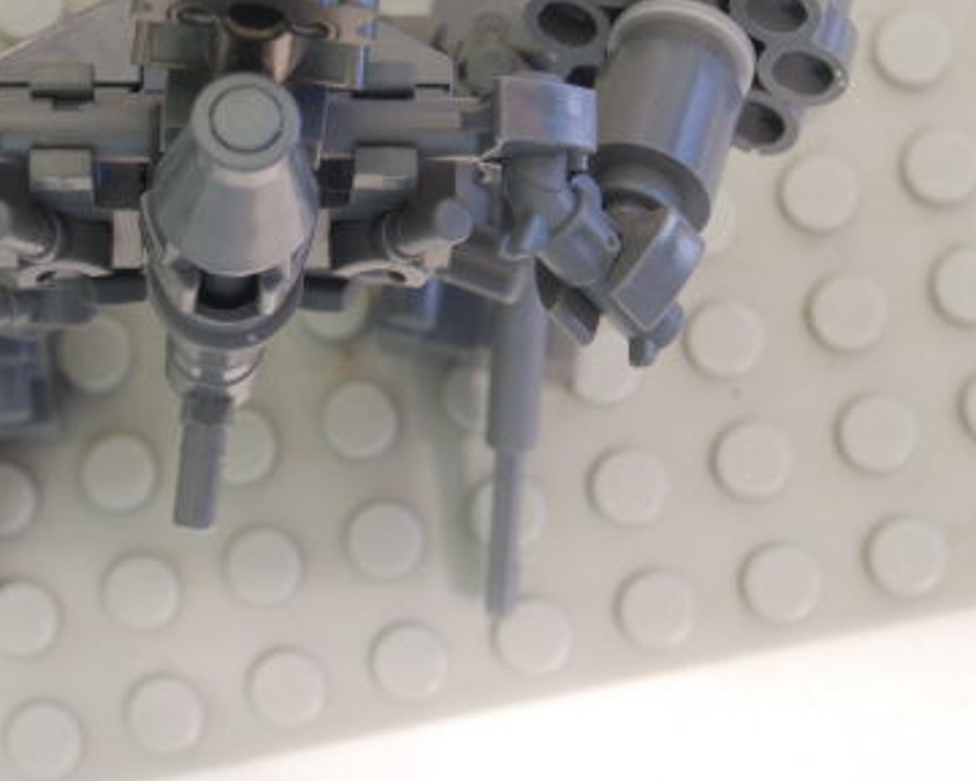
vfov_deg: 11.2
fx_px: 3981
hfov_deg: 13.9
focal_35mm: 138
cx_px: 252
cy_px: 231
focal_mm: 55
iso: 100
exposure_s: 20
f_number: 18
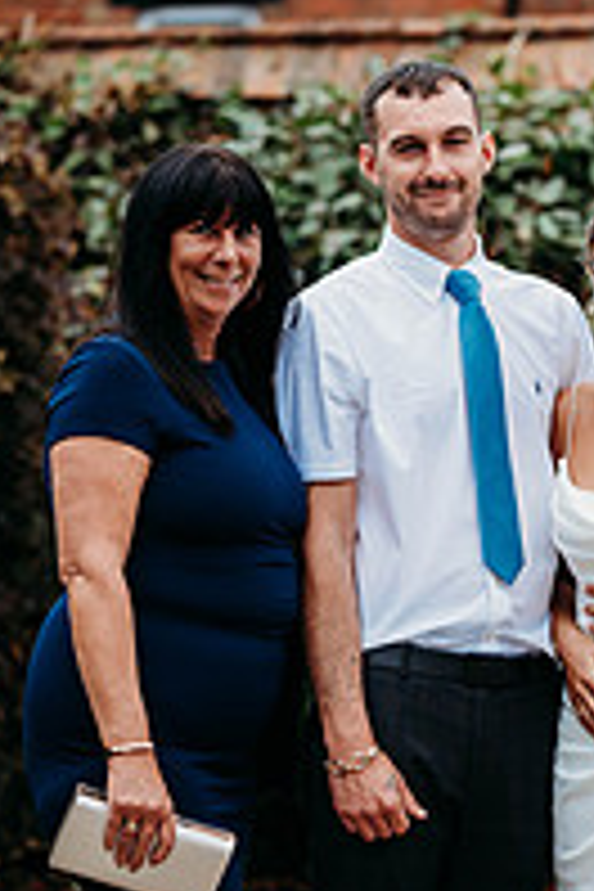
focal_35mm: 193
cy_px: 634
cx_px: 569
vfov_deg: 10.6
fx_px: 4776
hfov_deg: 7.1
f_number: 2.2
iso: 100
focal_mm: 85
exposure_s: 1/1250
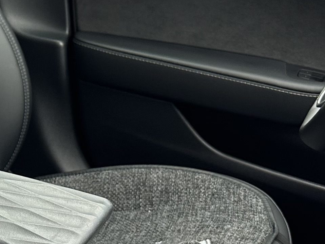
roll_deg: -3.5
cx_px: -163
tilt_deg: -24.2
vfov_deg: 14.6
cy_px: 159
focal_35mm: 101
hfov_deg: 17.5
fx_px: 948
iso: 125
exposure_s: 1/121
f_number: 1.78
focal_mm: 6.86
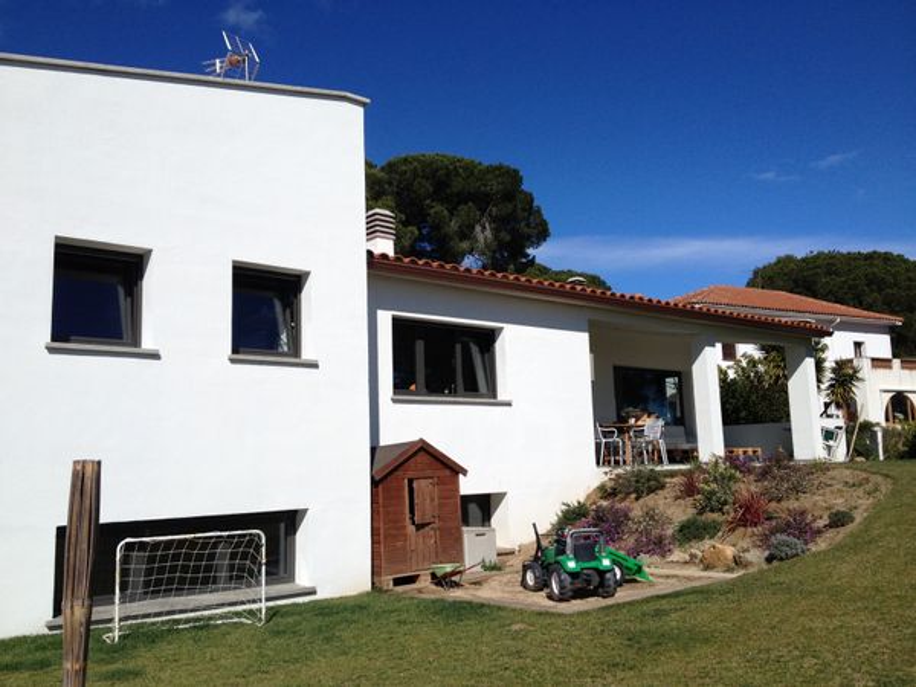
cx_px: 458
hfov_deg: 52.6
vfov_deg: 40.7
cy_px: 344
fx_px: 926
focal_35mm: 35
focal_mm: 4.28
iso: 50
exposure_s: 1/3460
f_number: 2.4
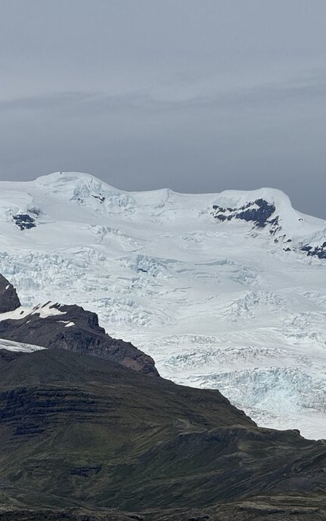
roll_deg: -0.5
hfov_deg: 5.8
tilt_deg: +7.5
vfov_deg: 9.3
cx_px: 421
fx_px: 3197
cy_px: 324
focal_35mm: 225
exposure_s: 1/6289
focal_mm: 15.66
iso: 40
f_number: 2.8
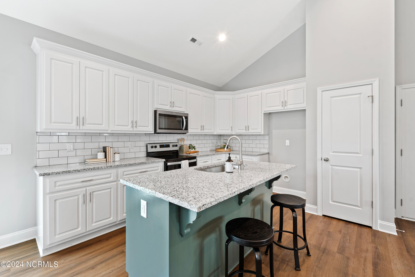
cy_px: 138
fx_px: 173
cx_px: 208
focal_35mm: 15
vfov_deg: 77.3
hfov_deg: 100.4
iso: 100
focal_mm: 10
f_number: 8
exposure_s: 1/2
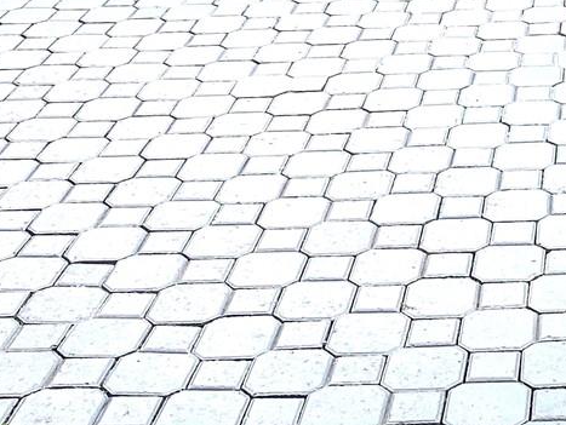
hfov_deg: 20.6
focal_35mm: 89
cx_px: 670
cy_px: -216
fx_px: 1456
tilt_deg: -11.1
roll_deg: +0.6
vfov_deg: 15.3
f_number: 1.8
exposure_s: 1/519
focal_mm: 4.25
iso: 32
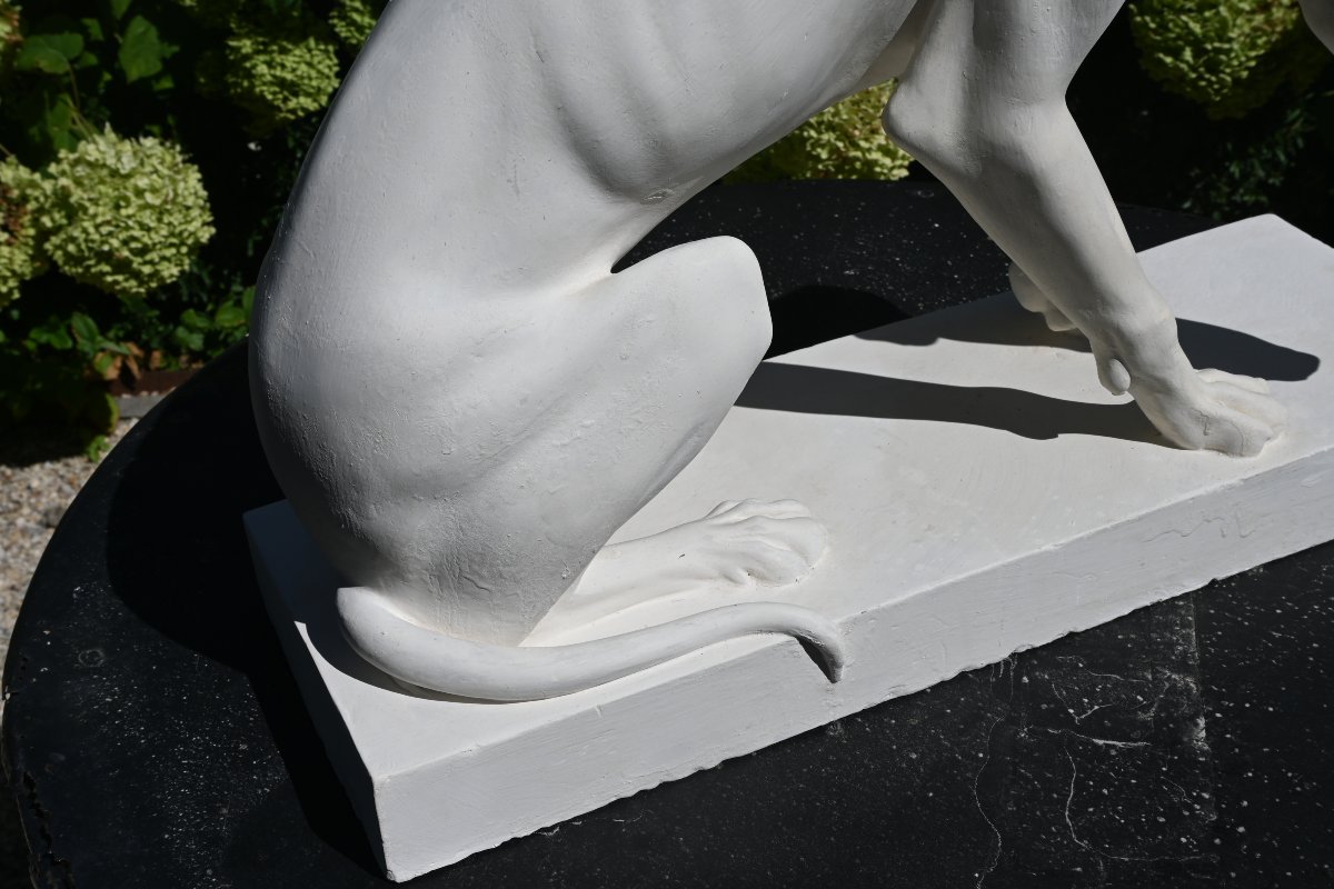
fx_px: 1751
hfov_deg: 41.7
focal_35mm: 47
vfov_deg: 28.5
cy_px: 444
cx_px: 667
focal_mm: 31.5
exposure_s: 1/800
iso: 100
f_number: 10
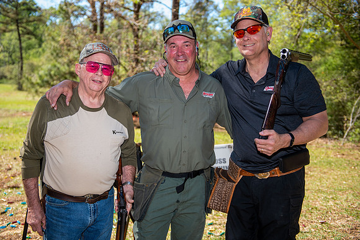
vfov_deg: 33.4
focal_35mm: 40
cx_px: 180
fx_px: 400
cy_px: 120
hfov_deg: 48.5
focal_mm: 40
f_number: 3.2
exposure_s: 1/250
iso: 50
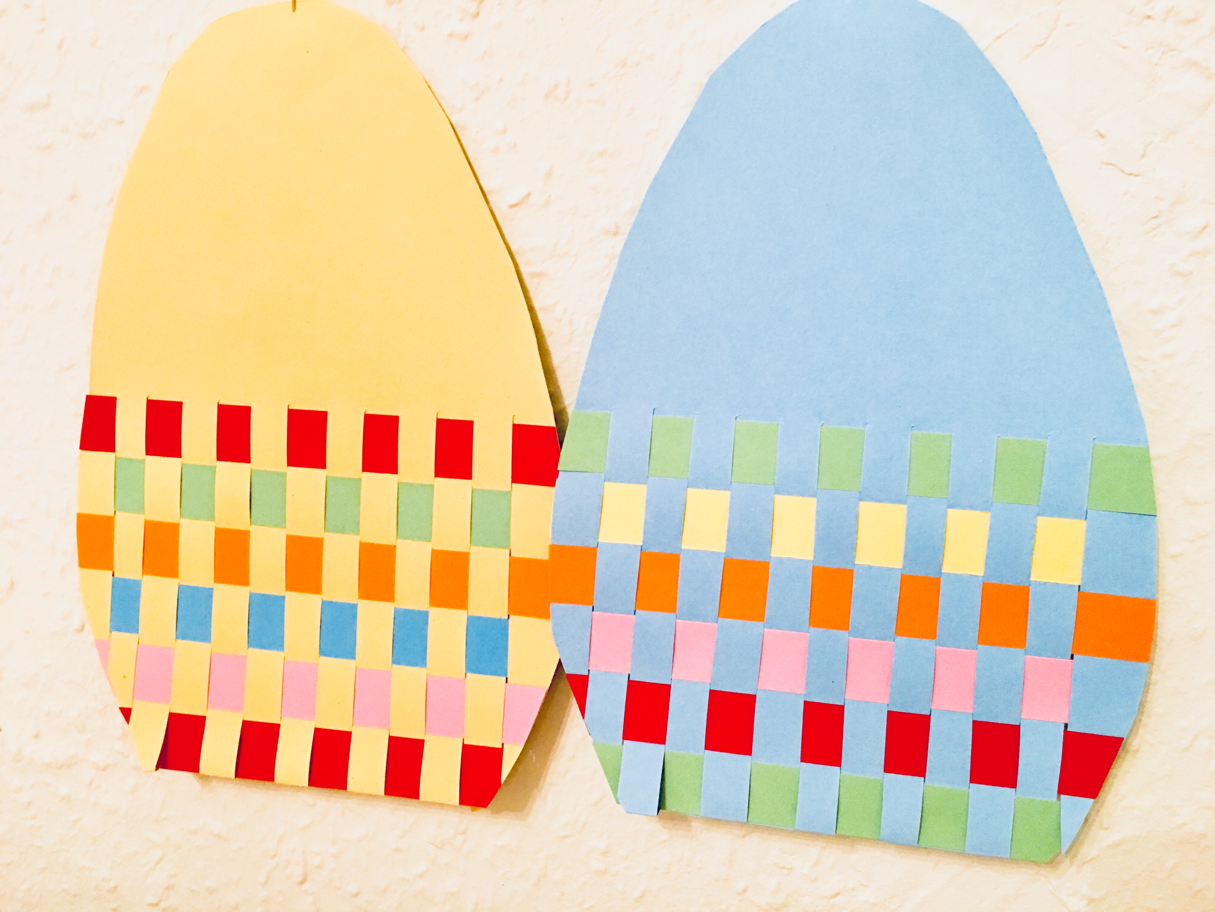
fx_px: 1018
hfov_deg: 61.7
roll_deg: -1.3
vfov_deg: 48.2
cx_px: 608
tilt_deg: -9.6
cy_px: 456
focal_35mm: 29
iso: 100
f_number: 2.2
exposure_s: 1/8
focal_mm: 4.15
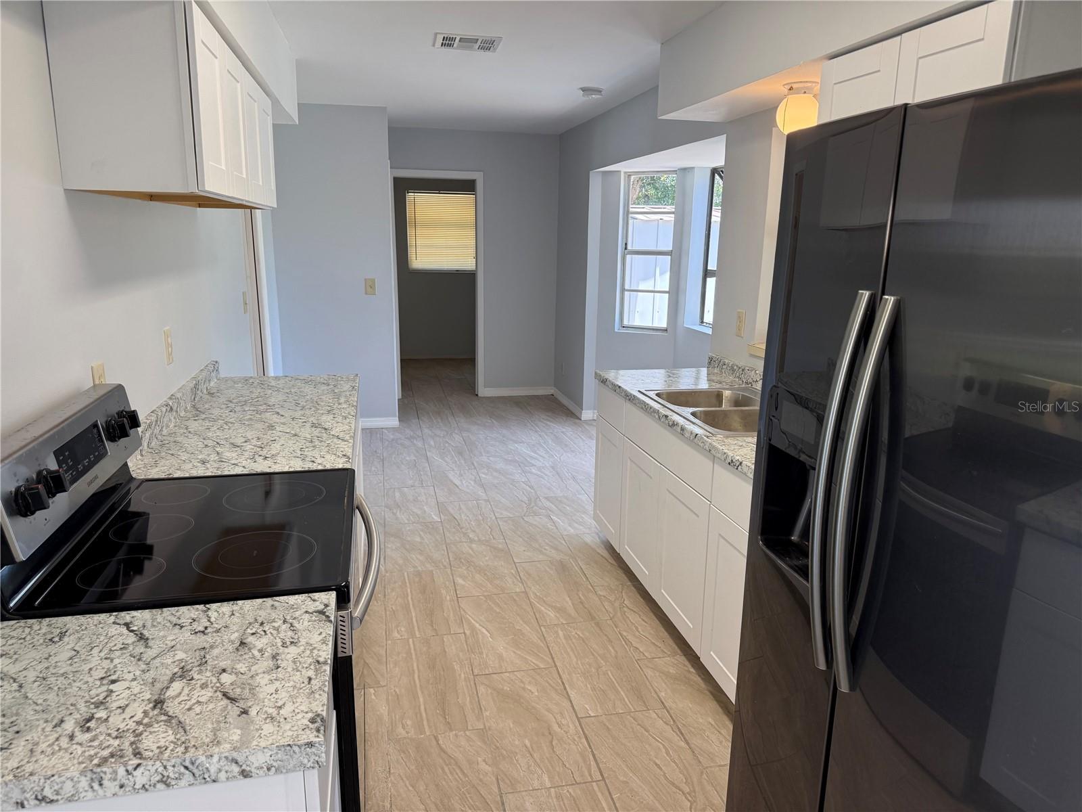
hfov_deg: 71.6
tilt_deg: -12.7
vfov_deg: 56.8
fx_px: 750
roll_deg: -1.3
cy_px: 406
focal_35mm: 24
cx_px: 541
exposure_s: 1/239
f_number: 1.78
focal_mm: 6.76
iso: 125
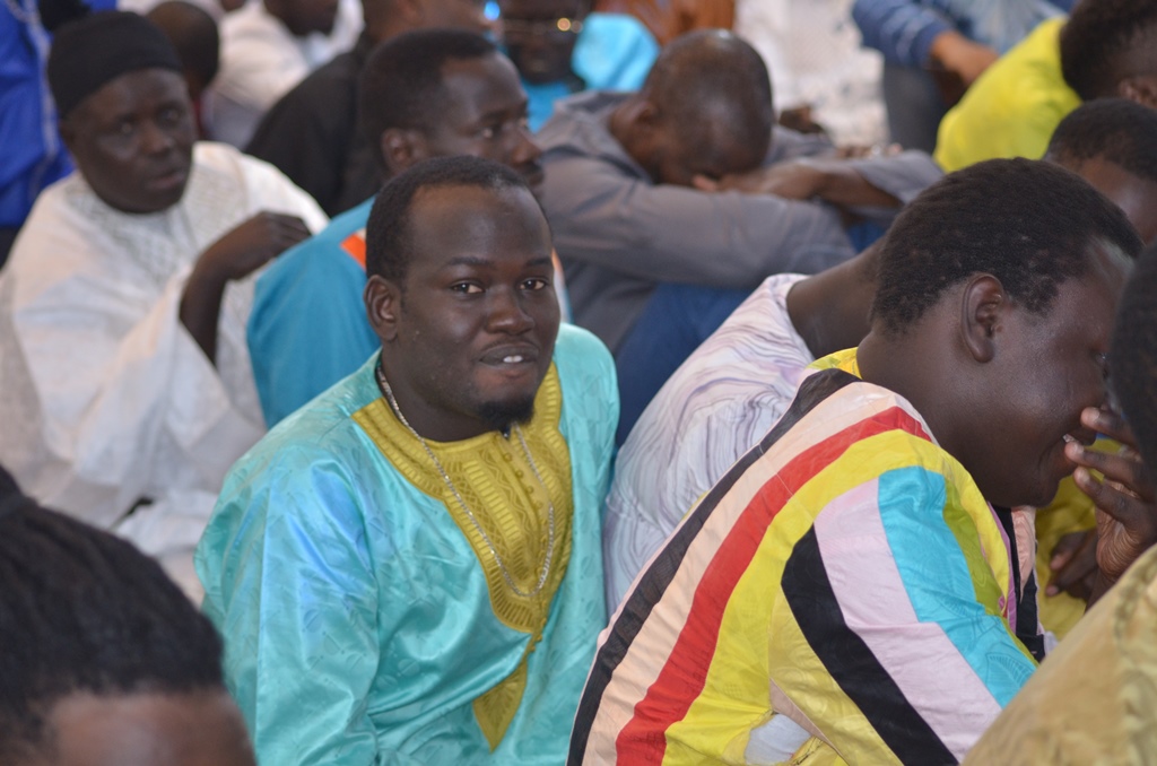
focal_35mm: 105
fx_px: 3367
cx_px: 578
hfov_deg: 19.5
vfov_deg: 13.0
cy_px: 383
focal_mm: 70
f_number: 4
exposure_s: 1/60
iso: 800
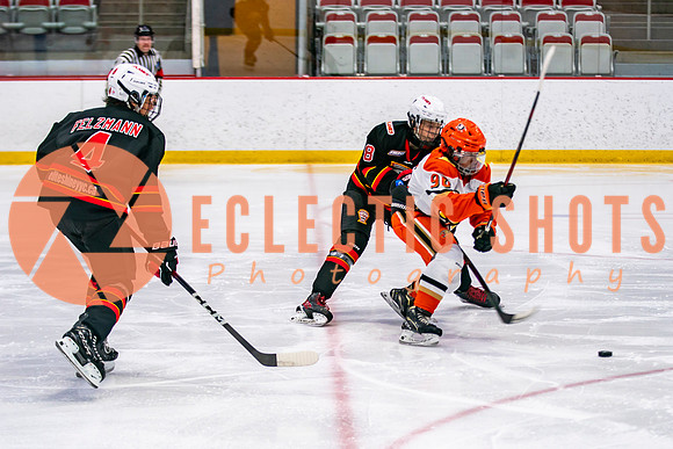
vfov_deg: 10.7
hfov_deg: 16.1
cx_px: 332
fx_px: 2384
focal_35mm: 128
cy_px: 311
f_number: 2.8
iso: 640
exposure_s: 1/640
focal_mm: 90
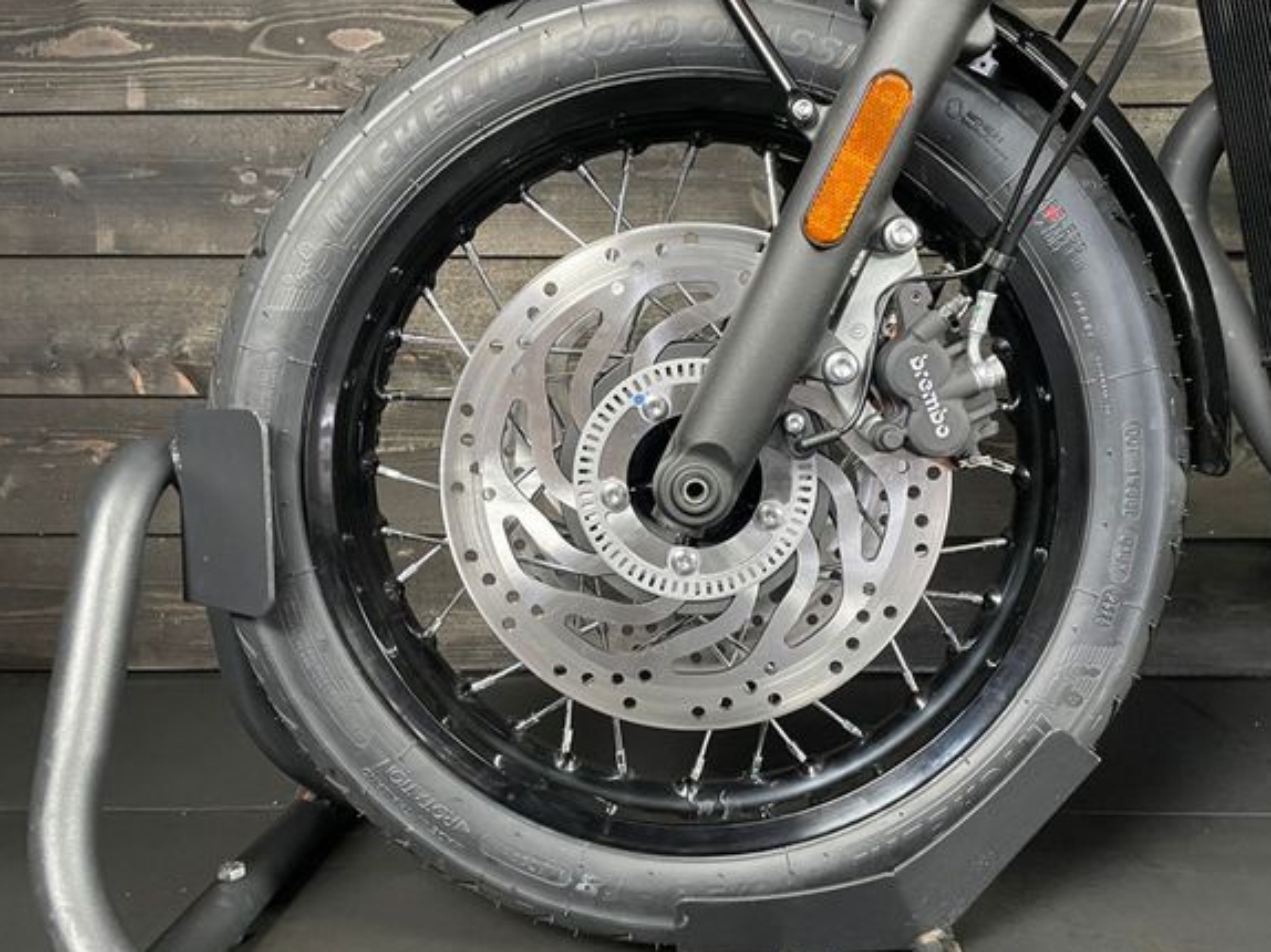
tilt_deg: -4.1
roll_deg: +0.2
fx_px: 1064
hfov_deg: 61.7
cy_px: 447
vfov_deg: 48.2
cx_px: 664
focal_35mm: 29
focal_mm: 4.2
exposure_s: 1/33
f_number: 1.6
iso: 400
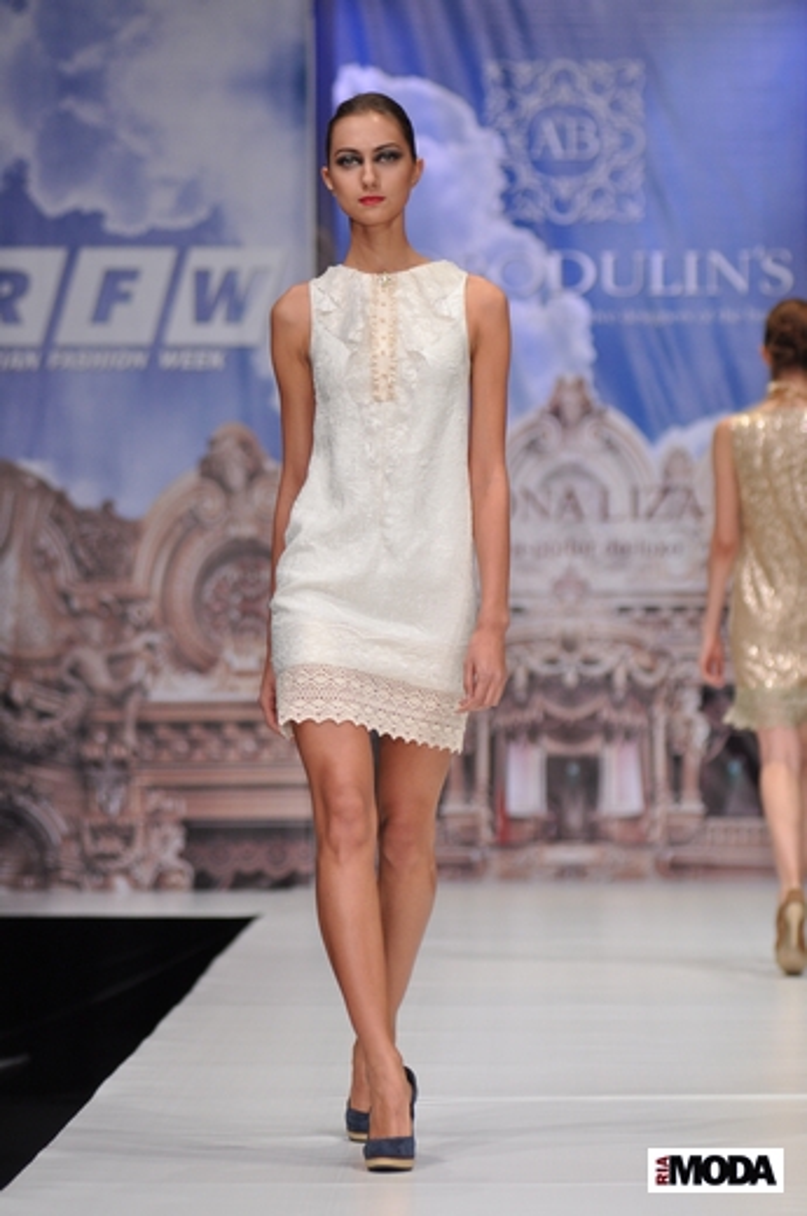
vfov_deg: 11.4
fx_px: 6072
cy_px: 608
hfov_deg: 7.6
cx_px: 404
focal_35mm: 180
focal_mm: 120
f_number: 3.2
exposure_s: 1/250
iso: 640
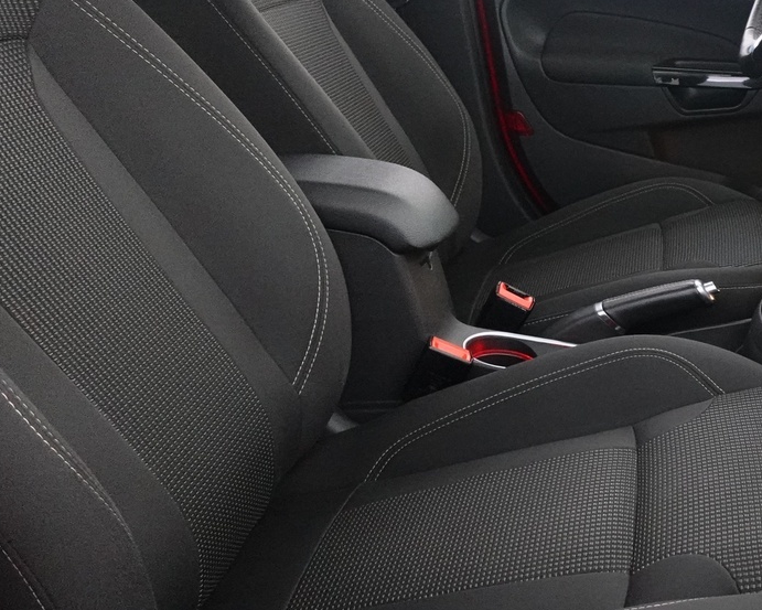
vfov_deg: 34.2
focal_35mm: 44
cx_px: 751
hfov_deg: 37.8
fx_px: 992
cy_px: 295
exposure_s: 1/80
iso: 3200
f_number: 2
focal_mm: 7.6
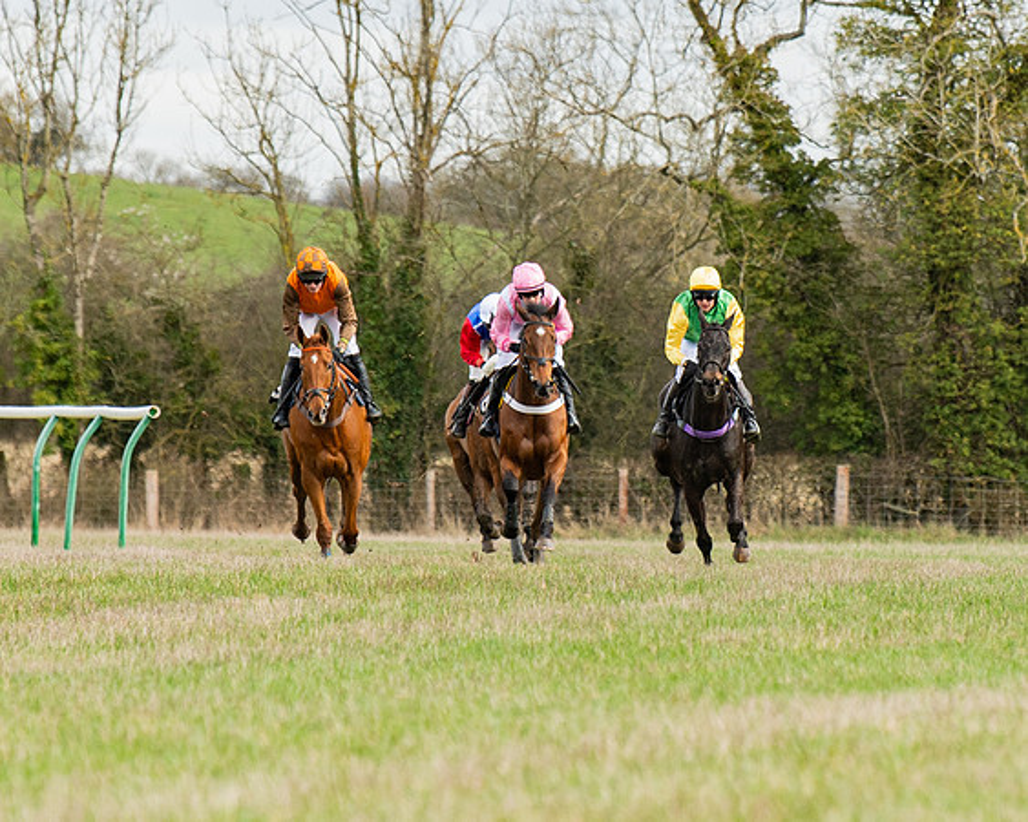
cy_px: 297
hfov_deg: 3.3
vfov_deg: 2.7
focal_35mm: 579
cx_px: 615
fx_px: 17601
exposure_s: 1/1250
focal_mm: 200
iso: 400
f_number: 4
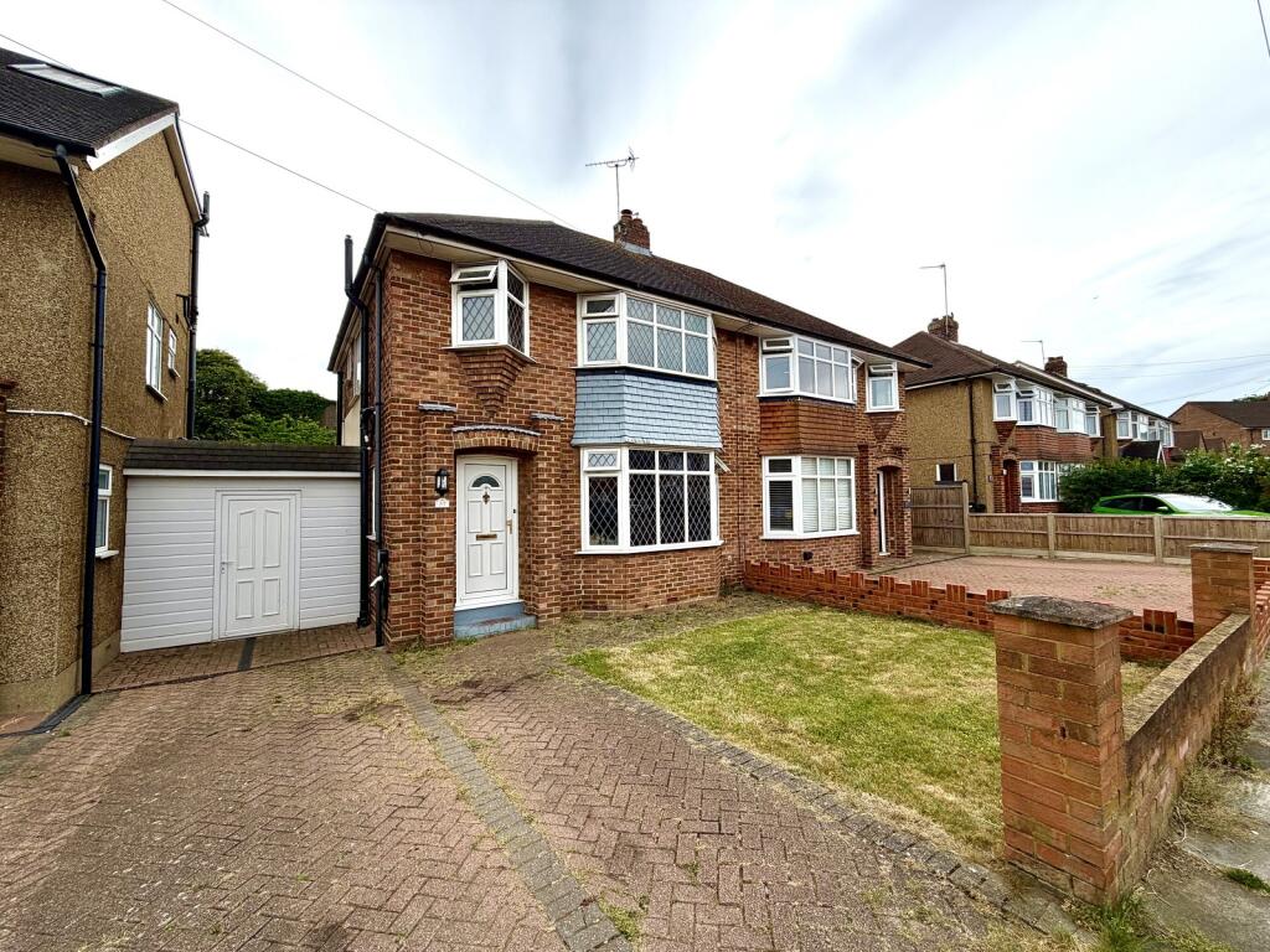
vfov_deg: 85.7
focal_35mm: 14
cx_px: 635
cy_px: 476
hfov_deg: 102.1
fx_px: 514
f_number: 2.2
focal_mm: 2.22
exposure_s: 1/1050
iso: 25
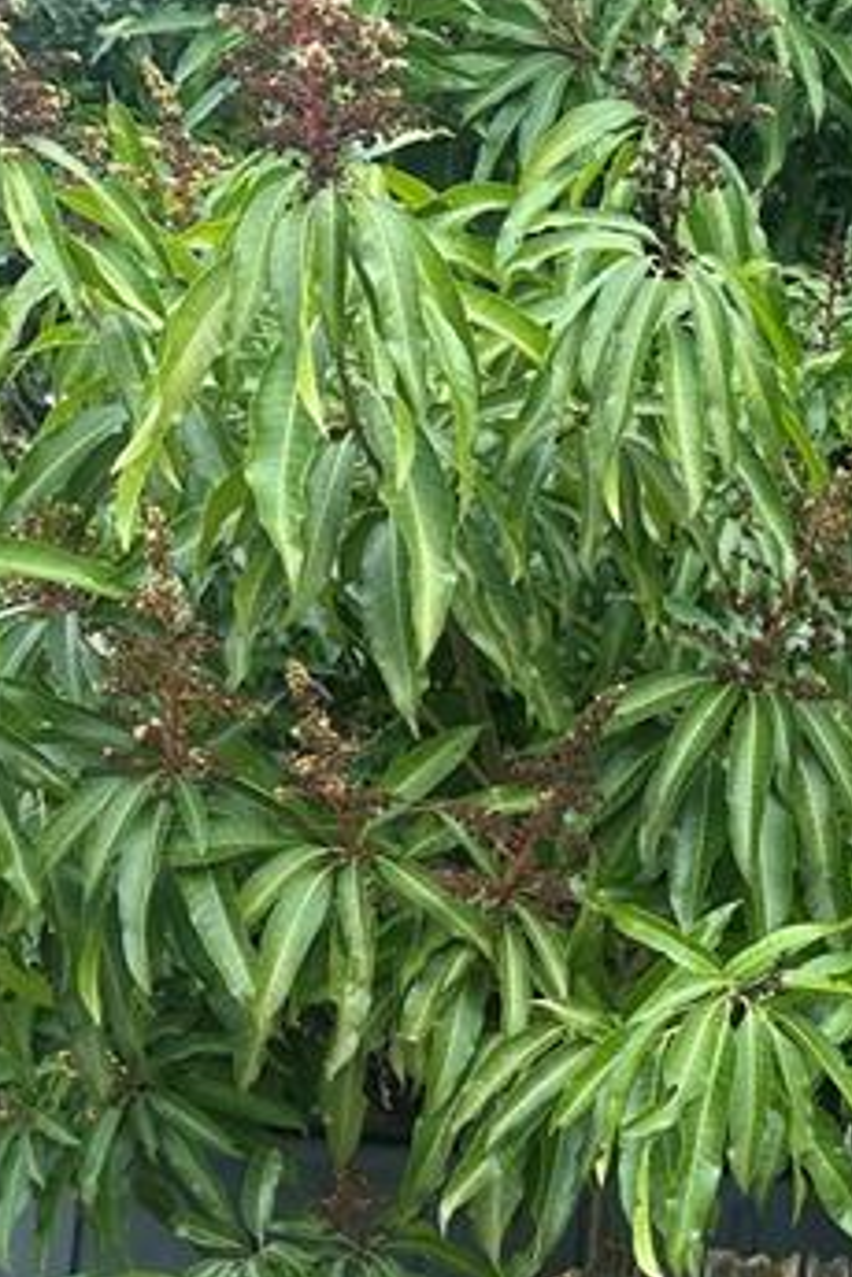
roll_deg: -3.1
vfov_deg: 26.4
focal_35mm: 74
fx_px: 2627
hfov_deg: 14.5
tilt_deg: +12.3
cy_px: 1170
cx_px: 1819
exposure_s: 1/642
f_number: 1.78
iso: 80
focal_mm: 6.86
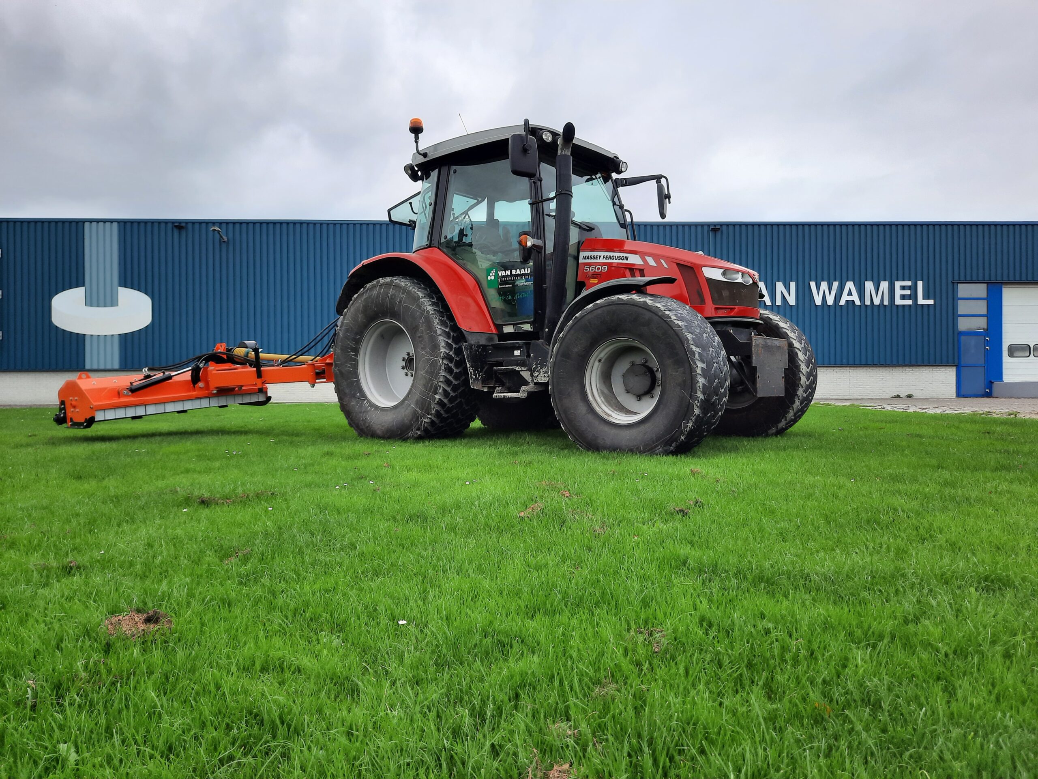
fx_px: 750
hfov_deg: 69.4
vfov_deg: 54.9
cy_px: 390
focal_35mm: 25
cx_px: 519
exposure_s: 1/121
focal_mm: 4.6
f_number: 2
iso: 32
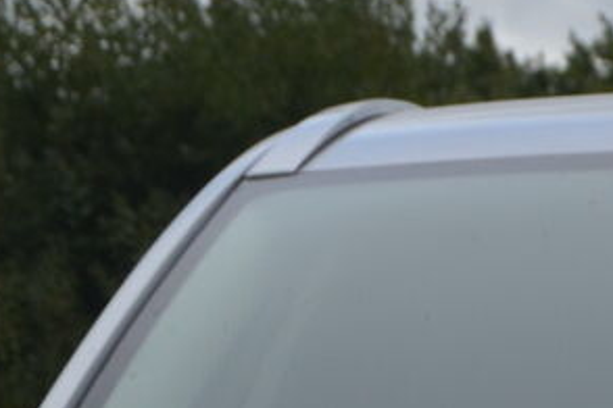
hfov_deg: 6.5
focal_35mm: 313
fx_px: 5329
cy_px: 887
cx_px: 838
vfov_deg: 4.3
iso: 100
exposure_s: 1/250
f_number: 8
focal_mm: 32
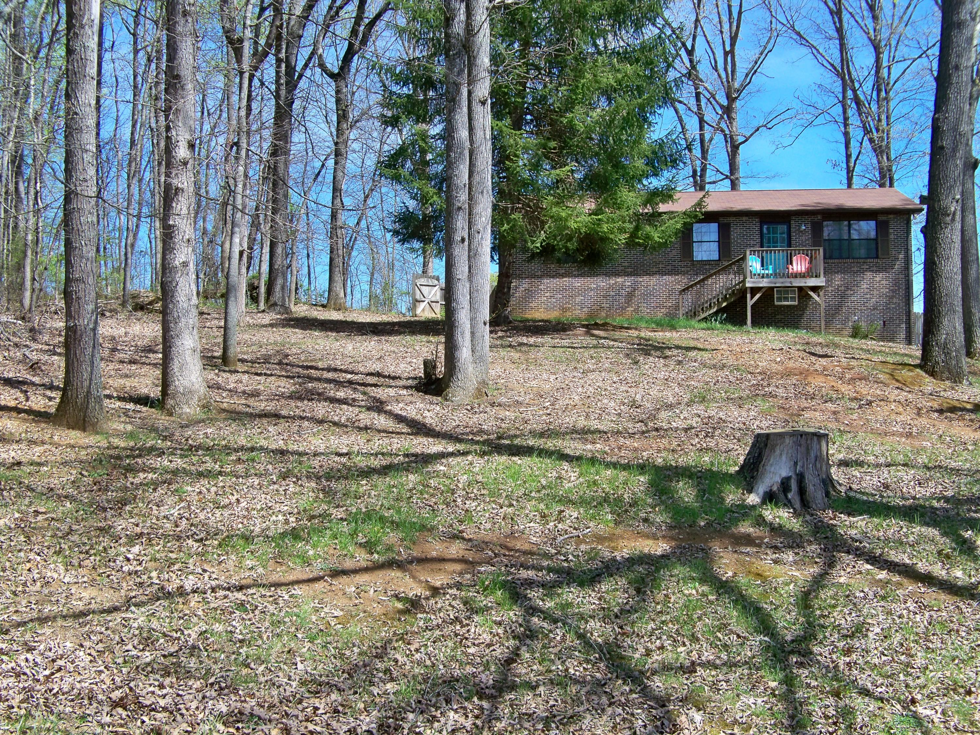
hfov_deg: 44.8
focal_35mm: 42
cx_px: 490
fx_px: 1189
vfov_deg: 34.3
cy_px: 368
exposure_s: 1/400
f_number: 3.7
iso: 64
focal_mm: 7.5
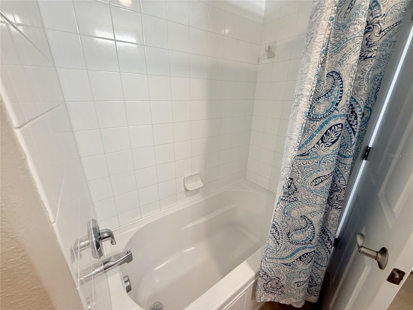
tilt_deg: -20.0
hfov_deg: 102.1
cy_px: 155
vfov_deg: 85.7
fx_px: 167
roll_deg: -0.4
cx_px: 206
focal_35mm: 14
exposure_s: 1/120
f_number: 2.2
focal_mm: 2.22
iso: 200
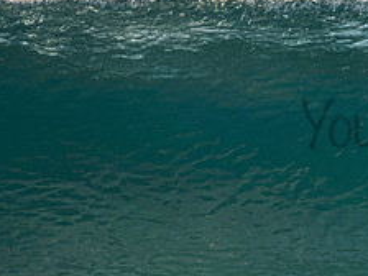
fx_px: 19827
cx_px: 472
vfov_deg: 0.8
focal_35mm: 1865
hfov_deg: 1.1
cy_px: 109
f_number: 5.6
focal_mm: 500
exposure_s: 1/640
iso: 280
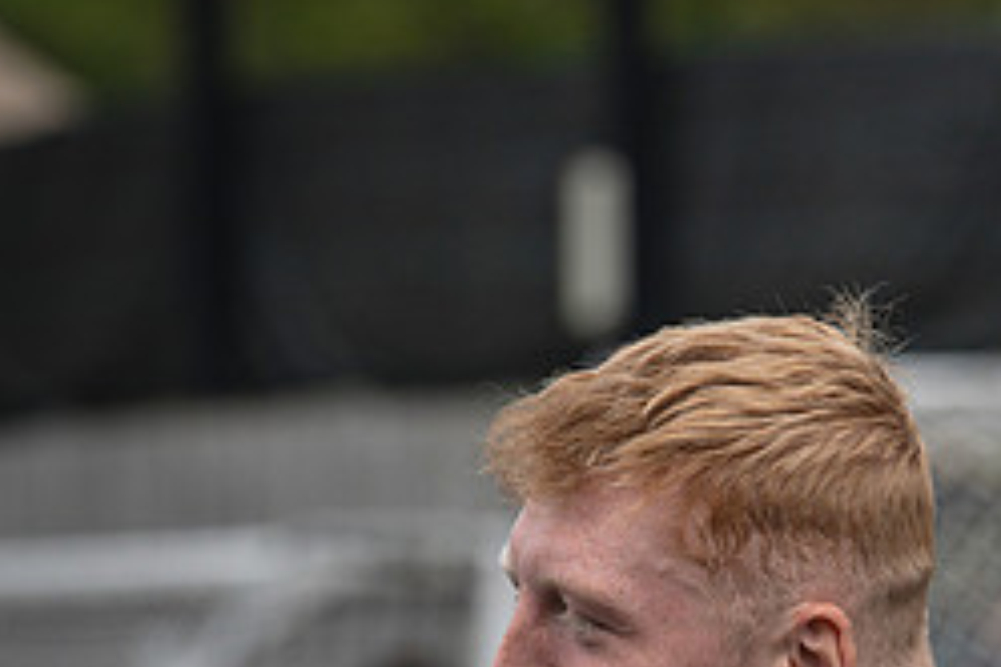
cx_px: 889
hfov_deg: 3.8
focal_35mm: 548
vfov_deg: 2.5
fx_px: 15236
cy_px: 896
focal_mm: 135
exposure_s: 1/1150
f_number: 4
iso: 200
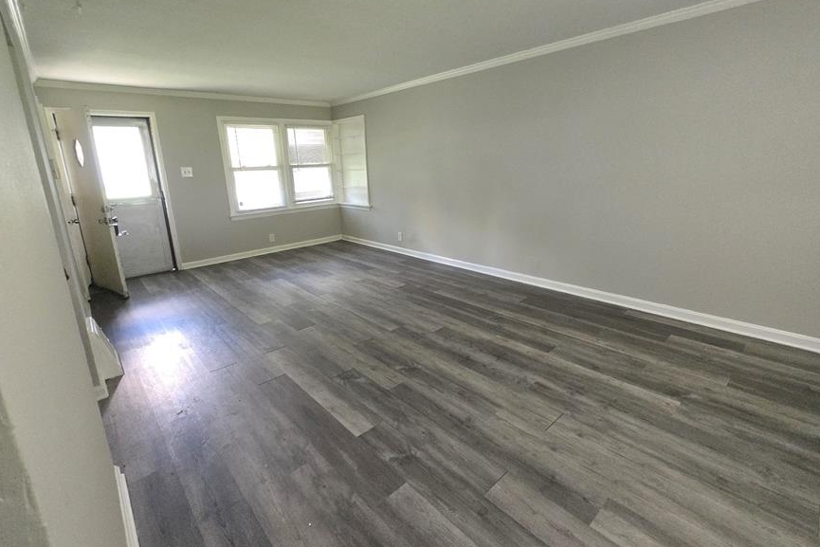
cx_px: 413
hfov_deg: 96.7
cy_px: 247
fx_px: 364
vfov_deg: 73.6
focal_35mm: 16
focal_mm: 1.7
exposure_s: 1/60
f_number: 2.2
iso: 640
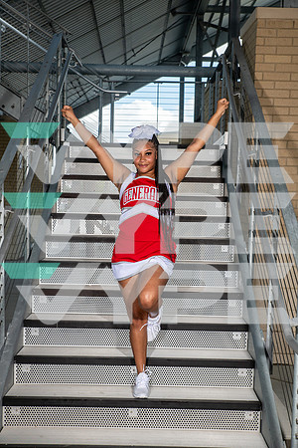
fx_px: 646
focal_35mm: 52
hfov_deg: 26.0
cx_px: 149
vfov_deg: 38.2
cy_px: 224
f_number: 7.1
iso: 200
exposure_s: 1/320
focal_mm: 52
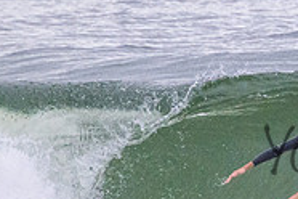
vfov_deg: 0.6
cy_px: 136
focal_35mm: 2494
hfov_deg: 0.8
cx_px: 429
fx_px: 20643
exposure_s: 1/2000
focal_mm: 800
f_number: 11
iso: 6400
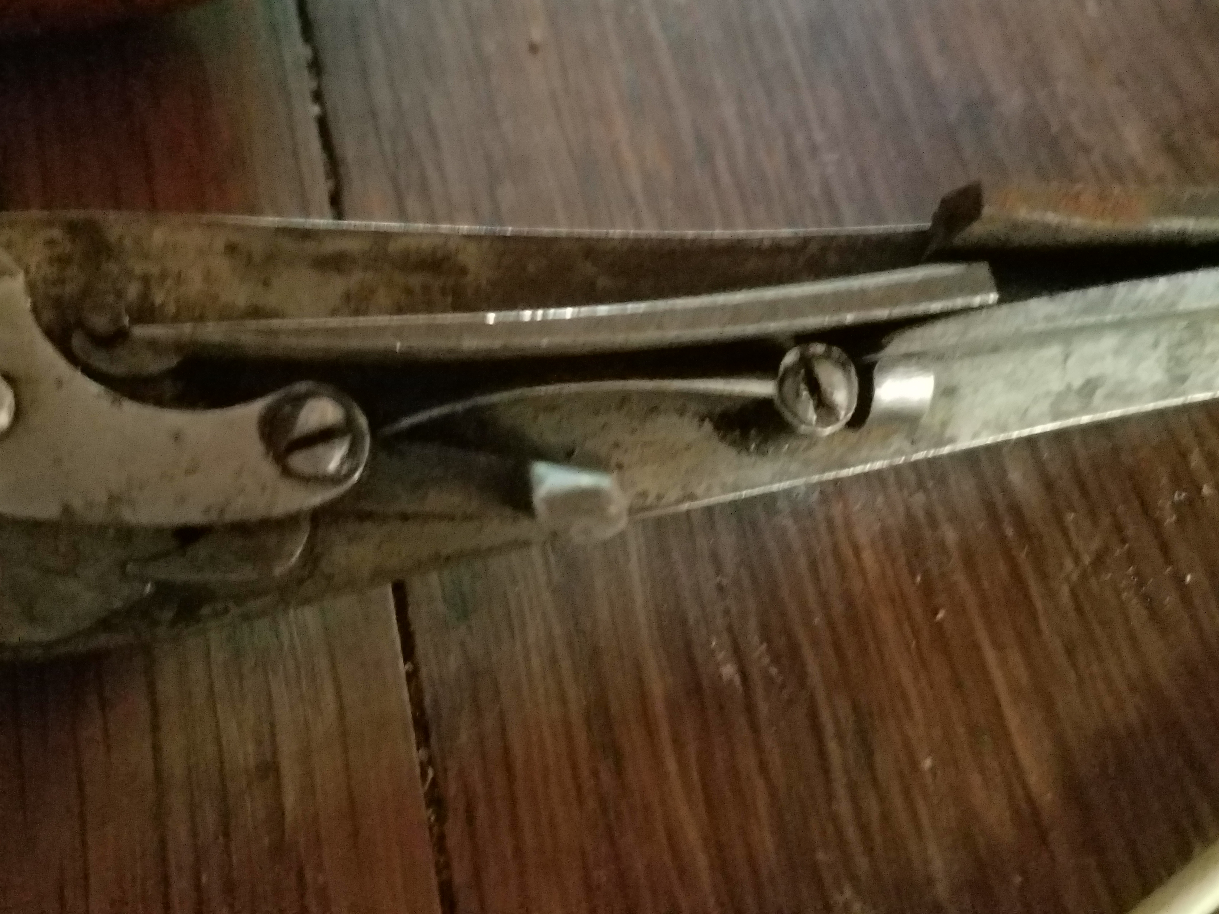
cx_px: 610
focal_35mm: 26
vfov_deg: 53.1
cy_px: 457
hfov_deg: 67.3
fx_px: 916
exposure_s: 1/10
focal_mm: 4.2
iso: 1250
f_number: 1.7
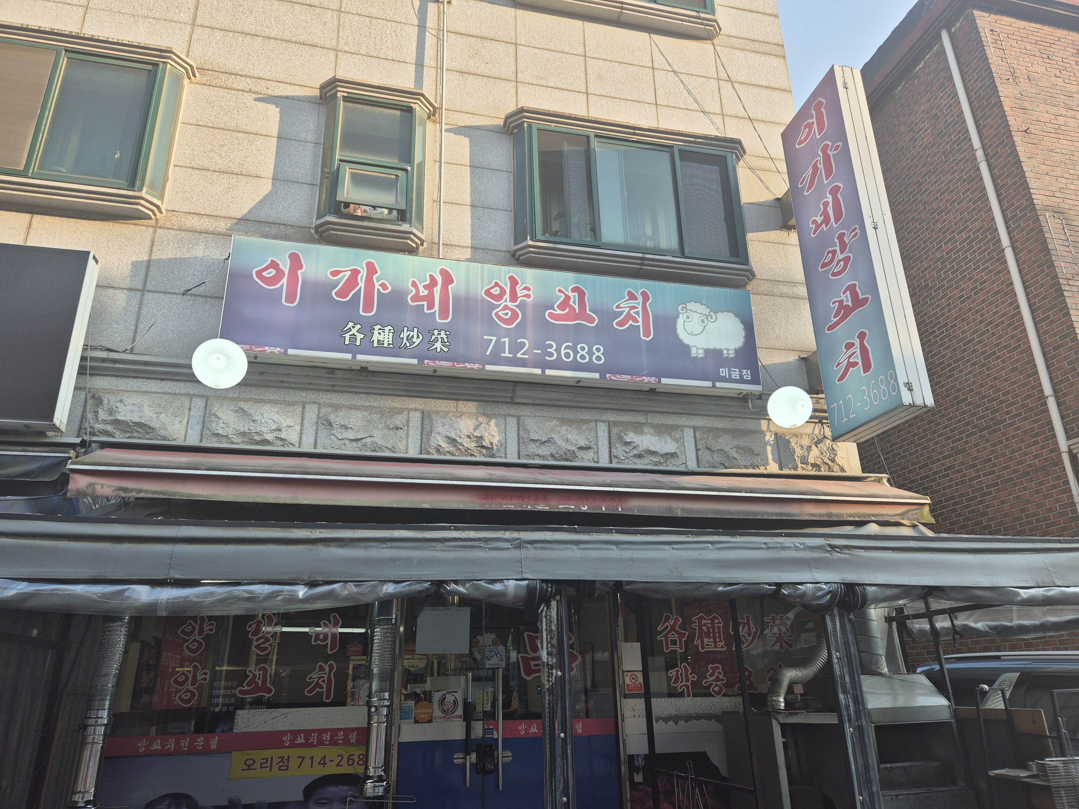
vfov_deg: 58.9
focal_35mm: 23
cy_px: 404
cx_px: 540
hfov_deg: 73.9
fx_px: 717
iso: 25
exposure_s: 1/254
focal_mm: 5.4
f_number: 1.8
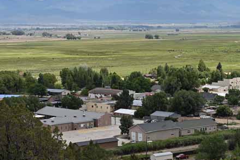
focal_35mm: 95
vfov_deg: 14.3
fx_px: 633
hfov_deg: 21.3
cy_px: 42
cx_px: 184
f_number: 6.3
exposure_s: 1/500
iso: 64
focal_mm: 52
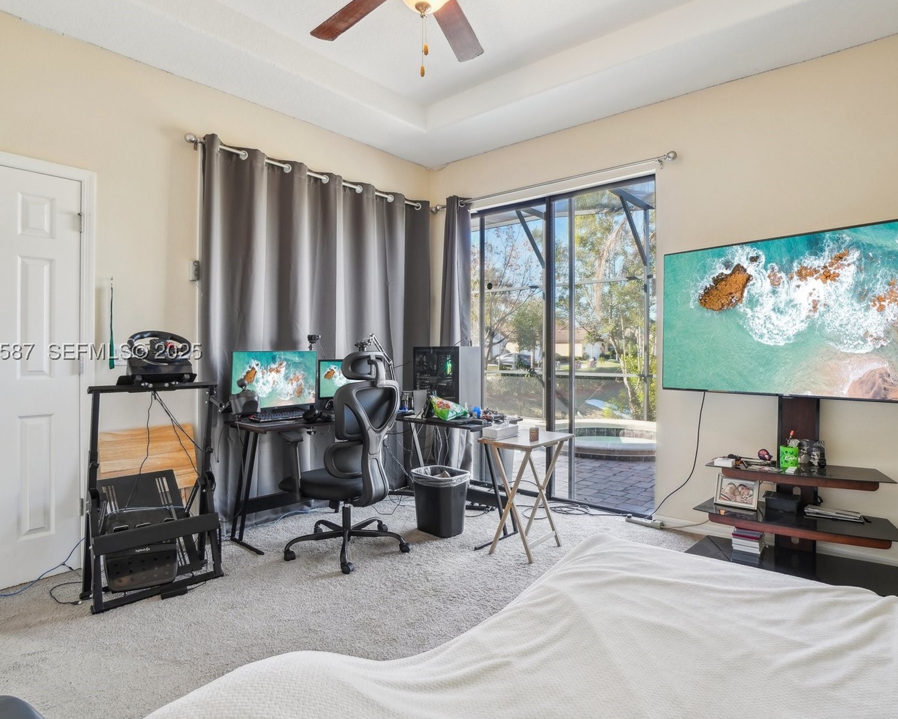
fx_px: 521
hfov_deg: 81.4
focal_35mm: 20
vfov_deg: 69.2
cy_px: 355
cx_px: 487
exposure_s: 1/8
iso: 400
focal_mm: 11
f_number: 8
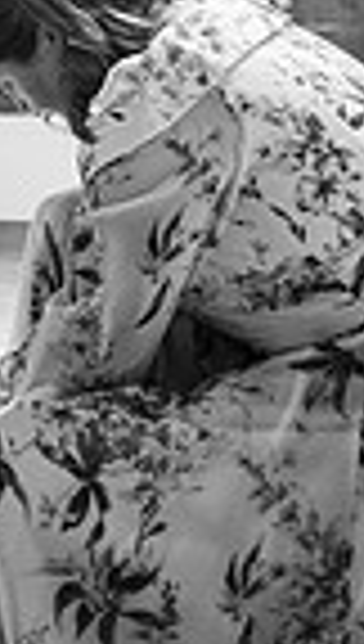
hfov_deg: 10.0
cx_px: -285
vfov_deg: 17.5
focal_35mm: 115
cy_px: -180
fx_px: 1963
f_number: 2
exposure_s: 1/200
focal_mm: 35
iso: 280
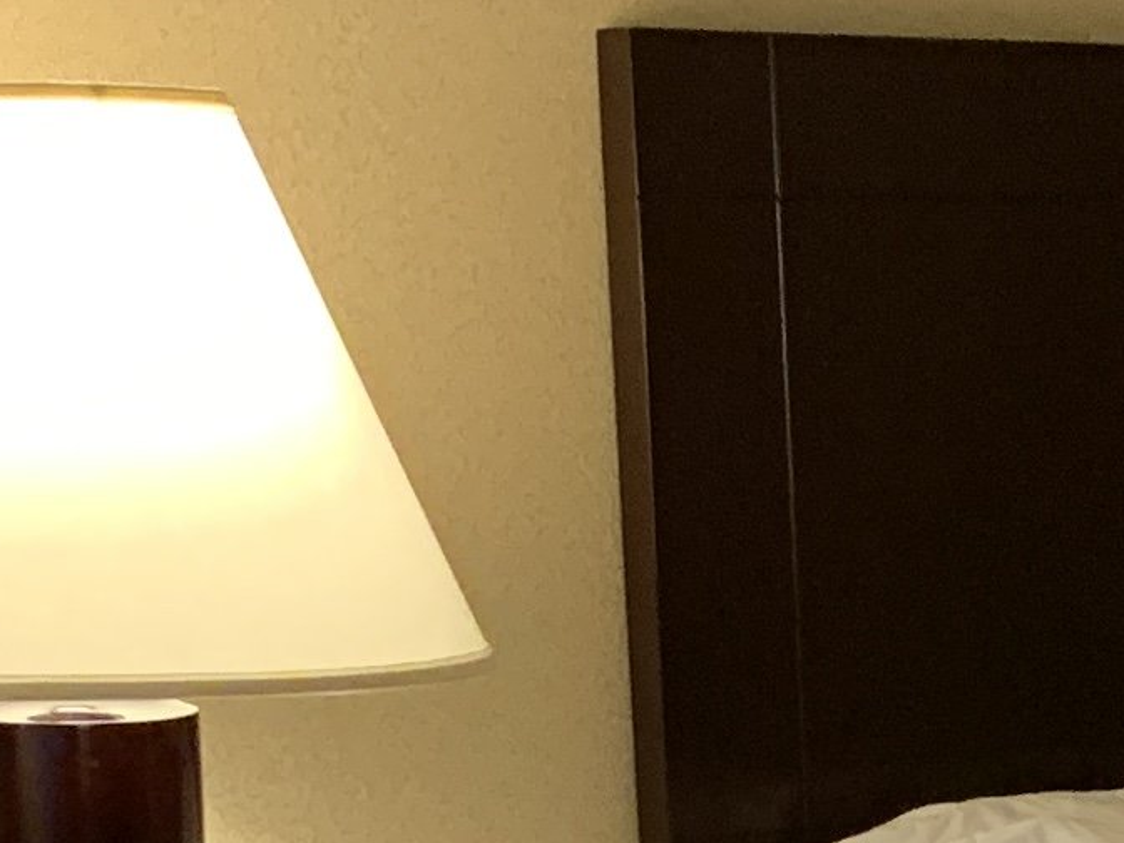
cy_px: 1338
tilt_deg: -12.9
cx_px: 1766
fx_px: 5065
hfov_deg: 12.0
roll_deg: -0.8
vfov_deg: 9.2
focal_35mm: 156
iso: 200
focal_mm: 4.25
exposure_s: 1/60
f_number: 1.8
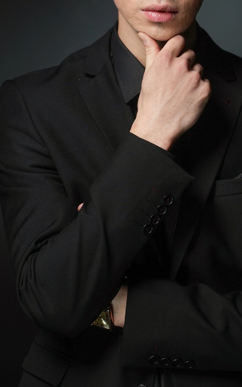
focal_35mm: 147
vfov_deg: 14.2
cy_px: 94
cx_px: 163
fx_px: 1551
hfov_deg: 8.9
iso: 1000
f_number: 6.3
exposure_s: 1/125
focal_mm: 85
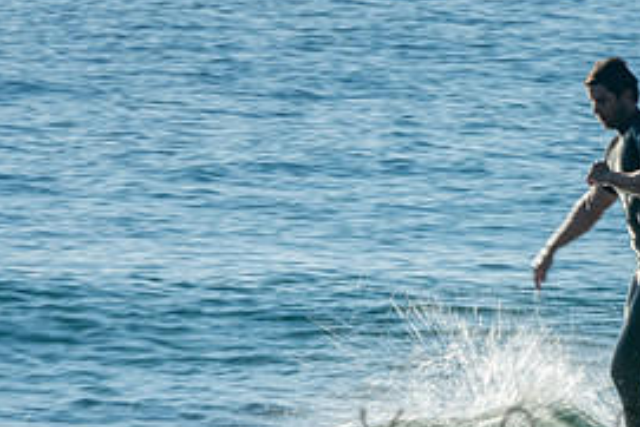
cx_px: 602
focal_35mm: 1282
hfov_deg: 1.6
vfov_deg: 1.1
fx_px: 22802
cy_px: 423
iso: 100
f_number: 25
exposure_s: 1/30
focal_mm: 400
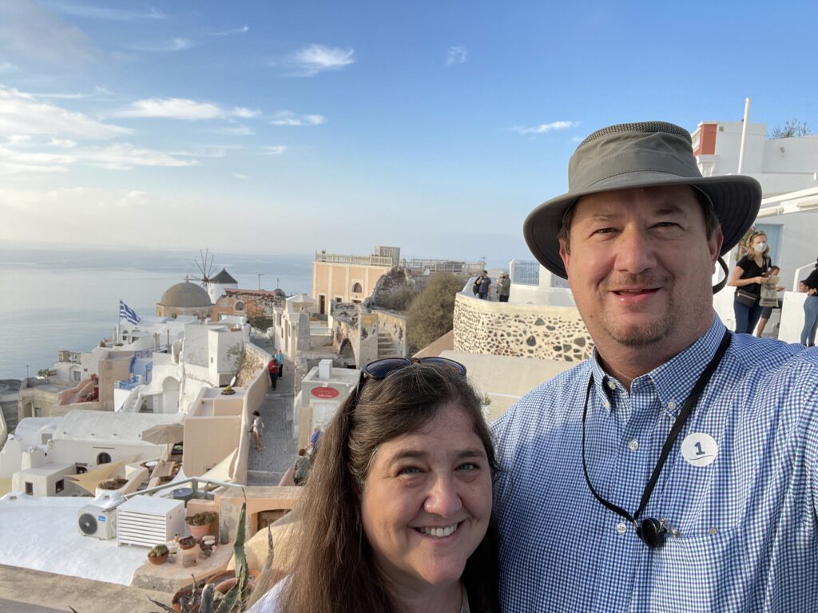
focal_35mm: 23
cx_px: 409
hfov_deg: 73.9
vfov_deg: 58.9
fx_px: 544
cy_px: 306
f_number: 2.2
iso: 25
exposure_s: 1/306
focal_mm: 2.71
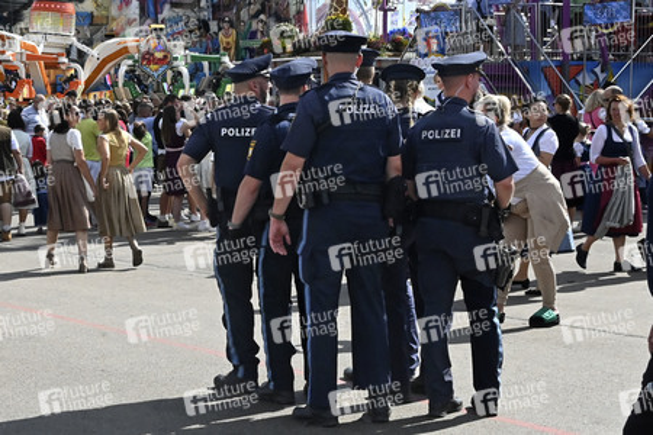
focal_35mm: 57
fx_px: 1034
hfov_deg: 35.1
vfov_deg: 23.8
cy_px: 218
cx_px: 326
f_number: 20
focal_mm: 38
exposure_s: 1/1250
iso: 4000
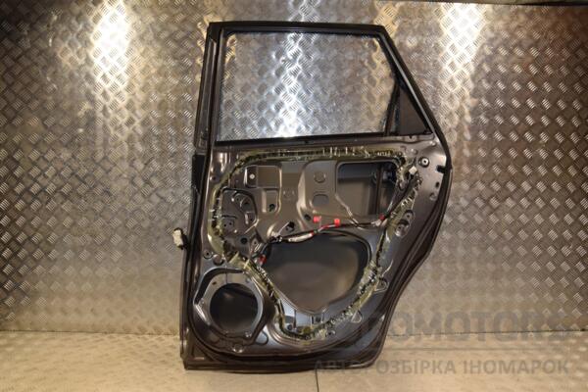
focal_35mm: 27
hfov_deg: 67.4
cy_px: 196
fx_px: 441
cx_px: 294
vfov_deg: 47.9
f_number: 8
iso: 800
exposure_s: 1/200
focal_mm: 18
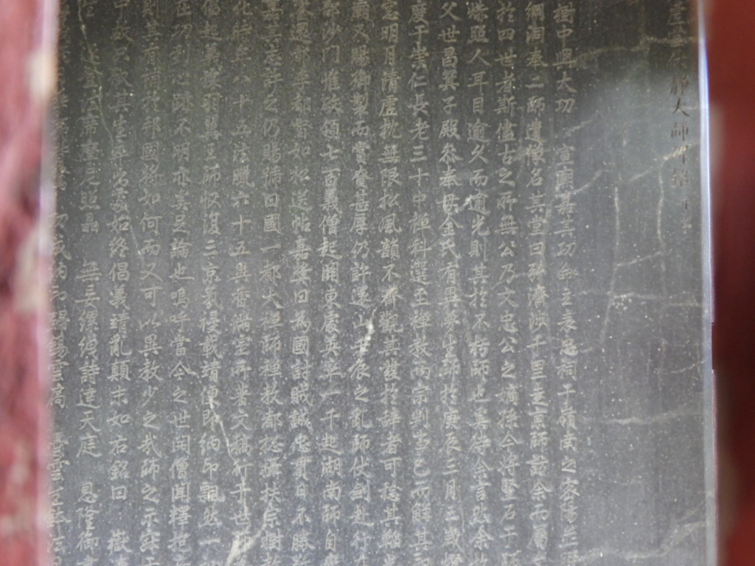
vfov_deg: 40.7
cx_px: 378
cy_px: 283
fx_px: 763
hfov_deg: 52.6
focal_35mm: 35
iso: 400
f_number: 3.2
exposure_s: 1/13
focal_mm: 6.3
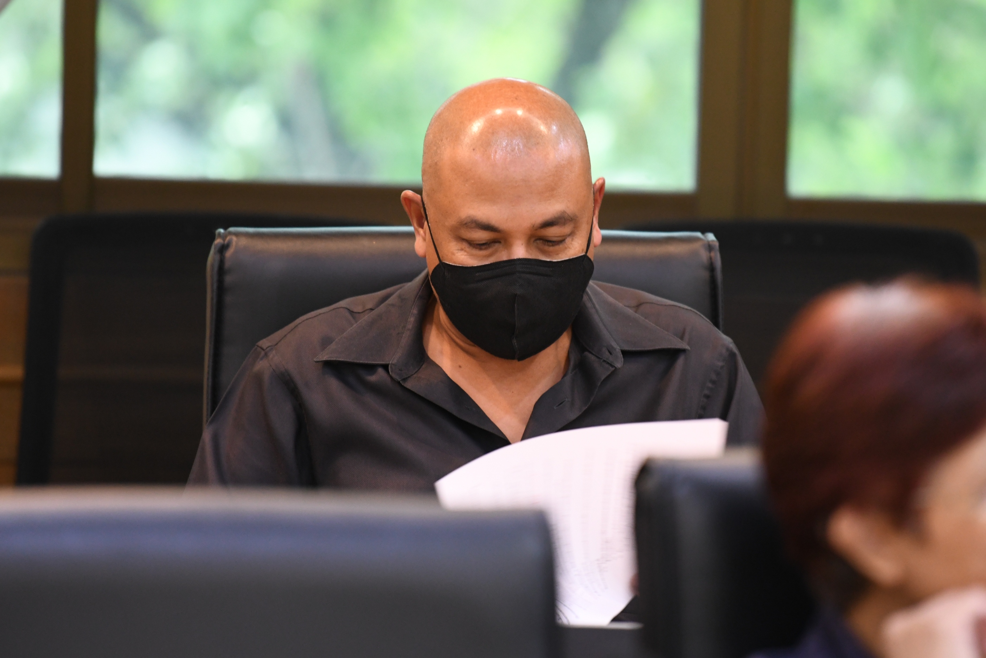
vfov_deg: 6.9
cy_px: 329
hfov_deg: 10.3
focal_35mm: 200
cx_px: 493
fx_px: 5477
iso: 1600
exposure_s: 1/100
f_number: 2.8
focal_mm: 200
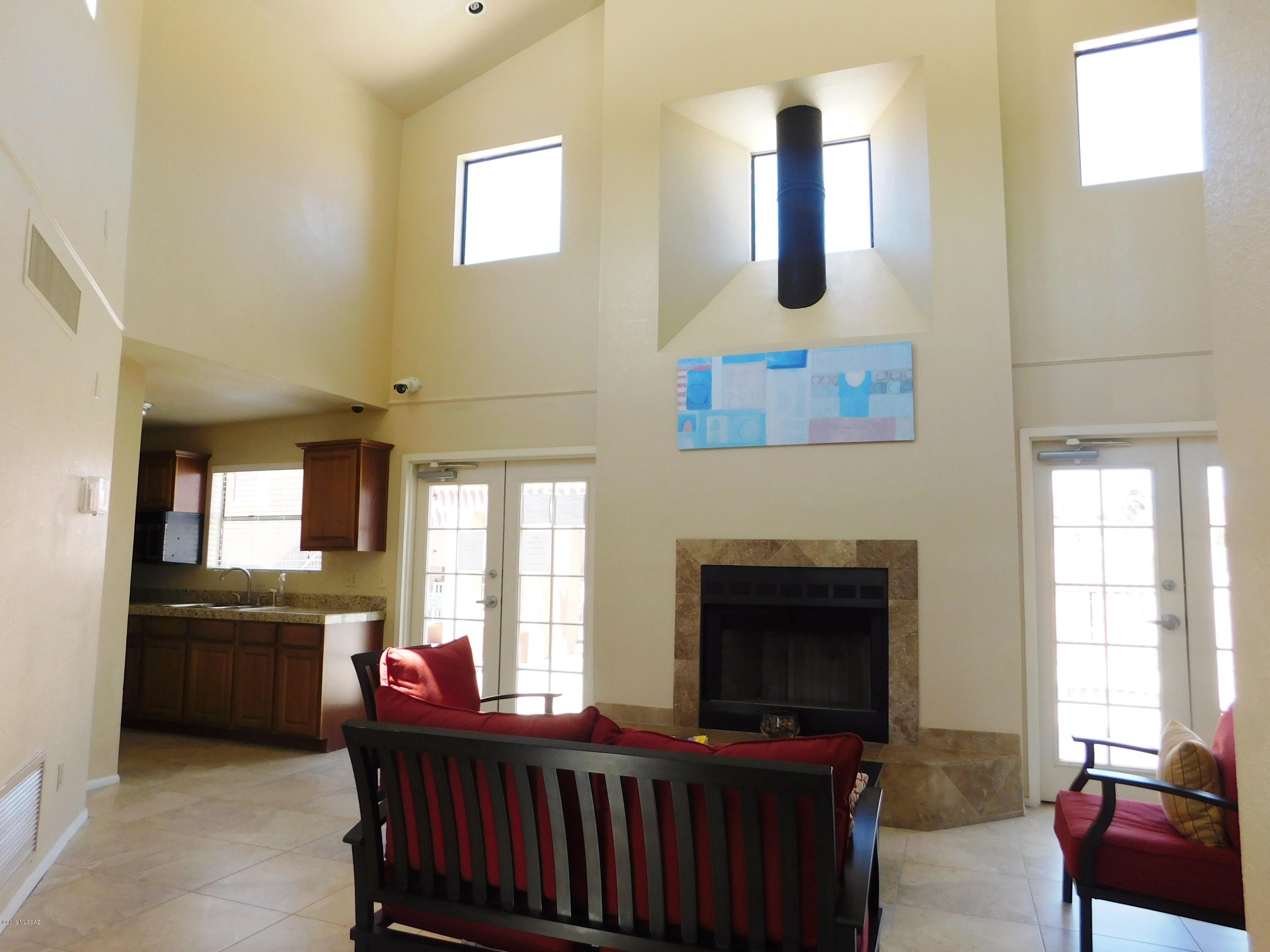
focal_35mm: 23
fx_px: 844
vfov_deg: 58.9
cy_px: 476
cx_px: 635
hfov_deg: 73.9
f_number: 3
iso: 125
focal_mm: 4
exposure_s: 1/125
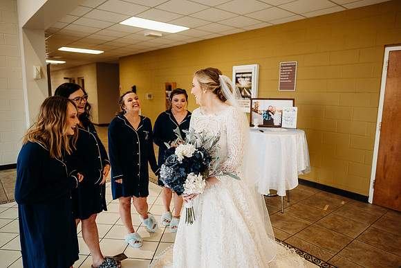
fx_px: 267
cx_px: 200
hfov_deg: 73.7
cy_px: 134
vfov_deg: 53.2
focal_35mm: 24
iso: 400
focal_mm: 24
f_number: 1.8
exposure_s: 1/160
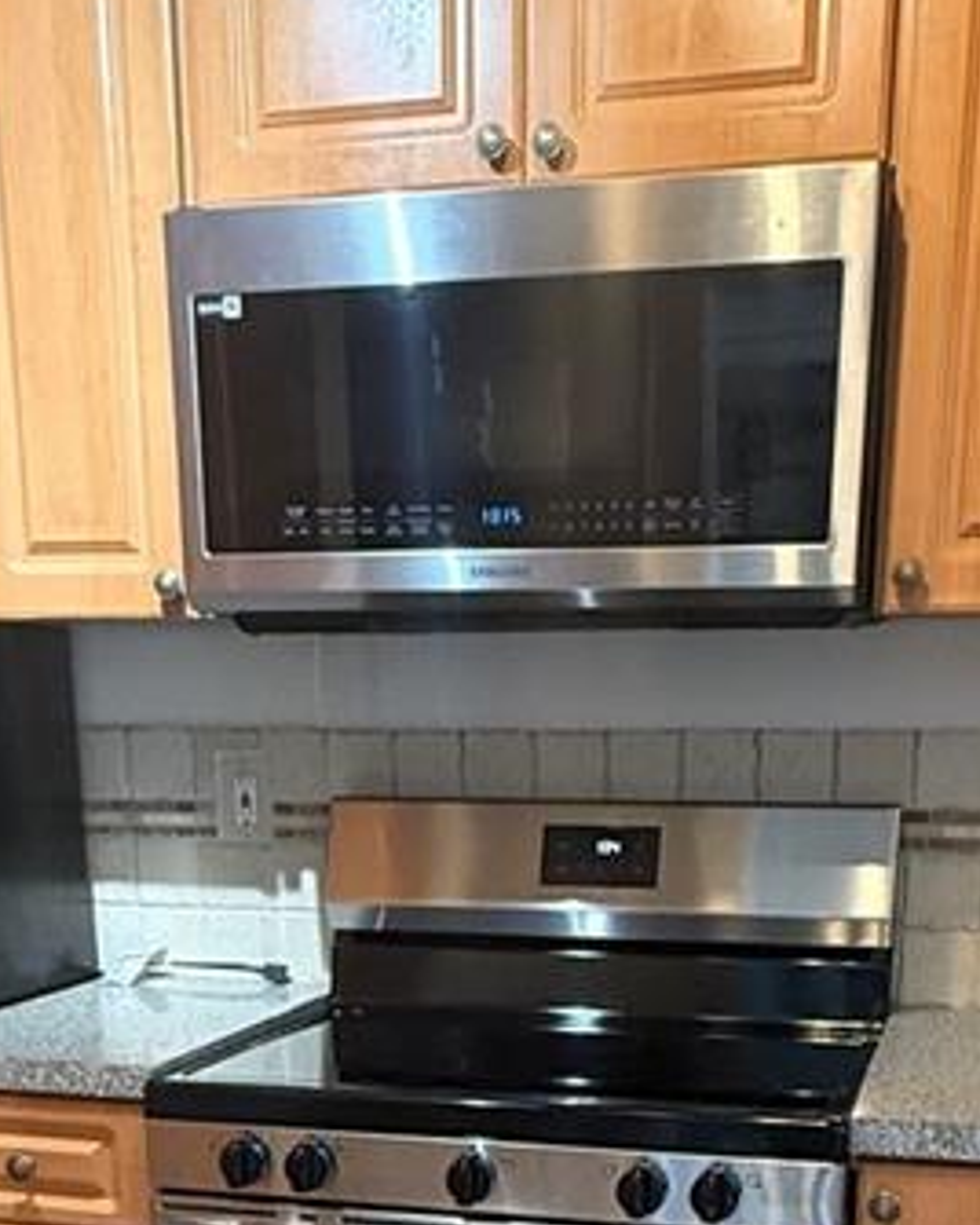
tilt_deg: -18.5
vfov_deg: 34.0
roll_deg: +0.4
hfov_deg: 30.8
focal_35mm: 49
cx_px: 497
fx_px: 1777
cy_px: 1276
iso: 400
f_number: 2.2
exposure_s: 1/60
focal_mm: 2.22
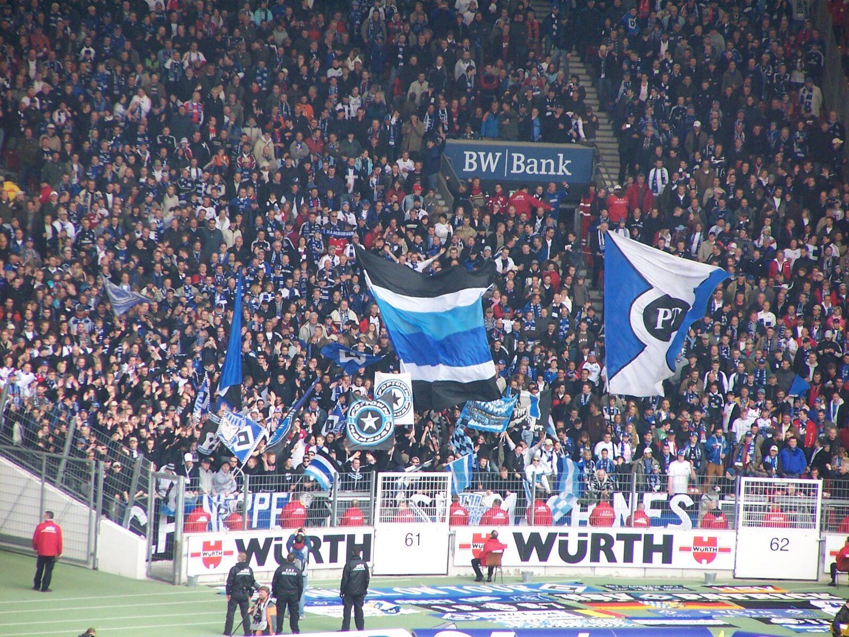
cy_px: 318
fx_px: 9320
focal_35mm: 380
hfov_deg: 5.2
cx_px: 424
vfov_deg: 3.9
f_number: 3.7
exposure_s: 1/350
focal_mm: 63
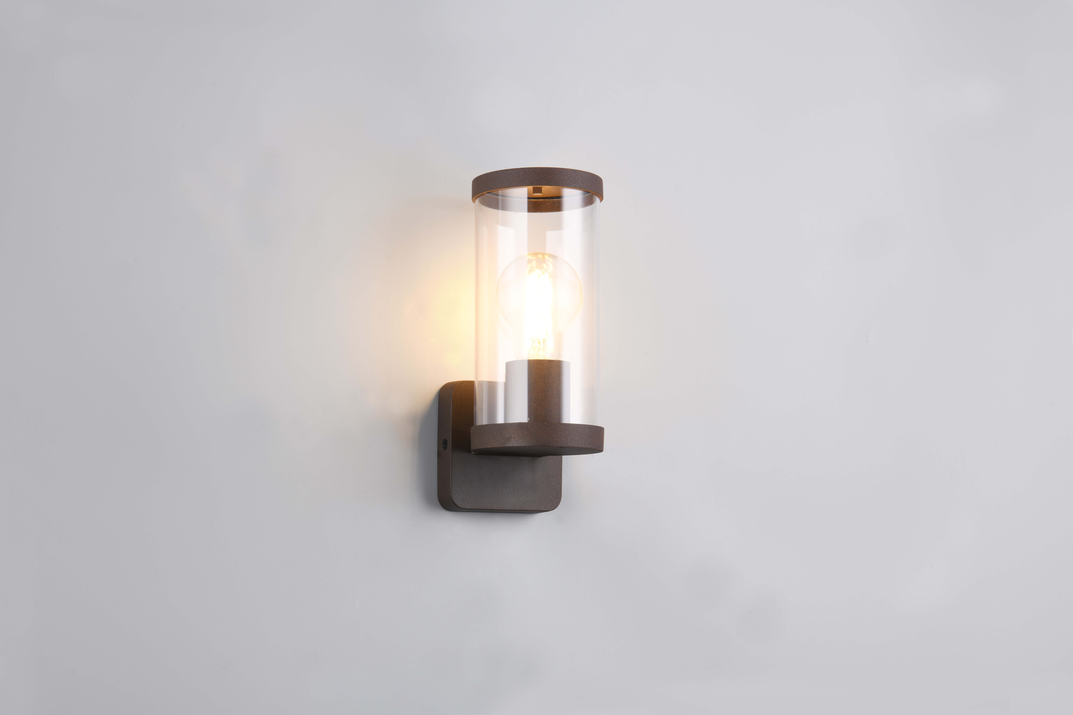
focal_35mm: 70
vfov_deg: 19.5
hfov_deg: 28.8
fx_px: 2086
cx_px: 536
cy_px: 358
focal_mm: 70
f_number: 16
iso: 100
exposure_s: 1/15
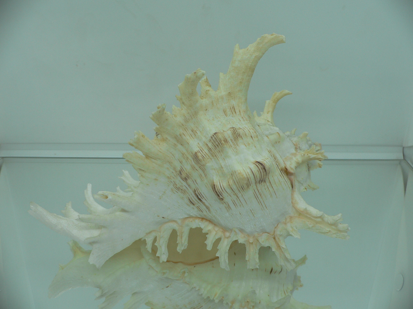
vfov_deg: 40.7
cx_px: 206
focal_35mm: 35
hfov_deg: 52.6
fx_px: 418
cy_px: 154
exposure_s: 1/80
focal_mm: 4.6
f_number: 2.8
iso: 80
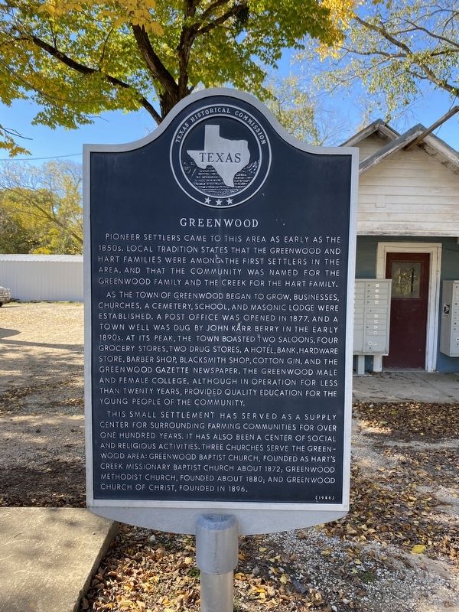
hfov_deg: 53.1
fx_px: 460
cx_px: 230
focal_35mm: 26
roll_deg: -0.9
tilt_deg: -4.9
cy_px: 306
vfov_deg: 67.3
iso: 32
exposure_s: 1/376
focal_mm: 4.25
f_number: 1.8
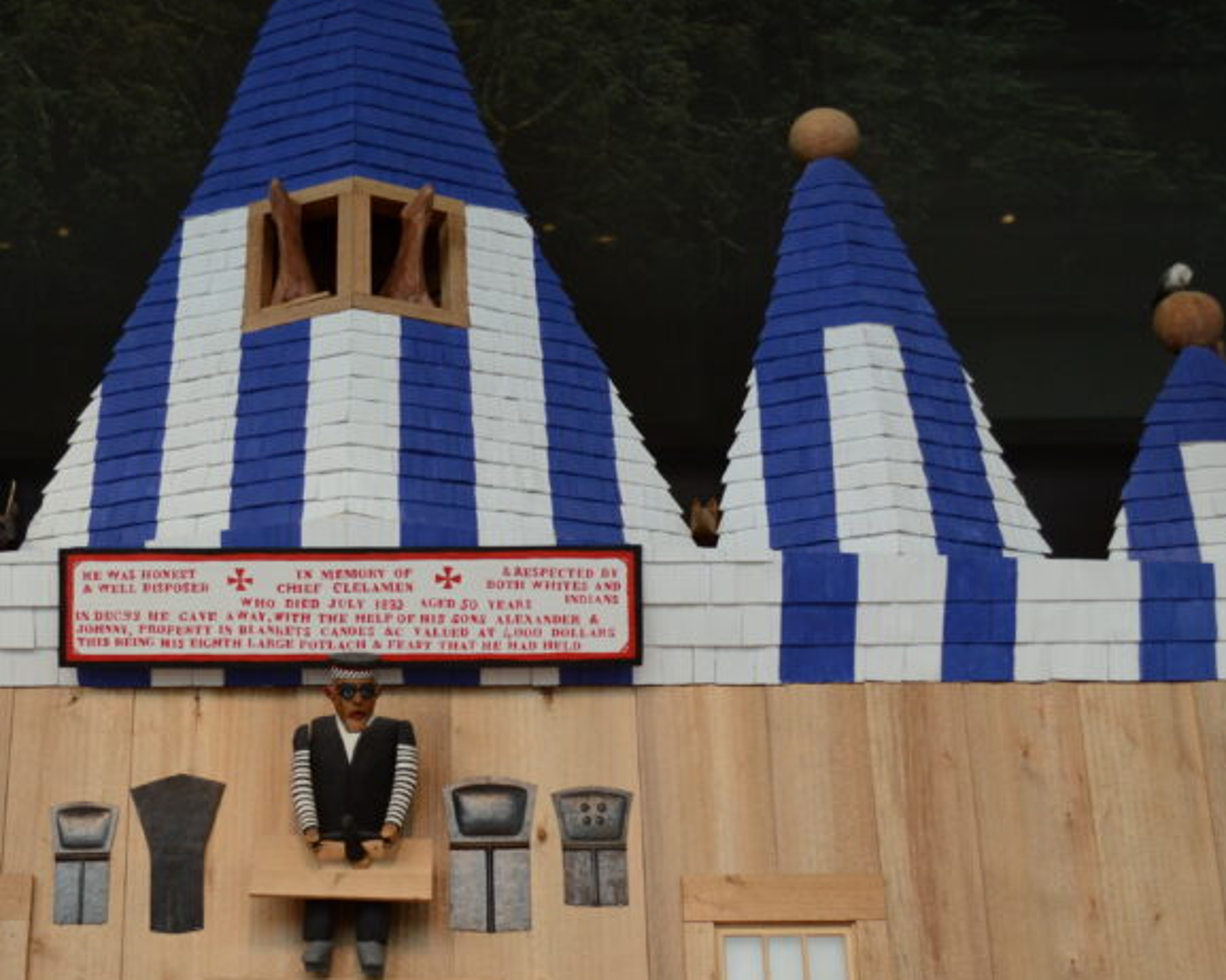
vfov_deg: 30.1
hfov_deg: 36.8
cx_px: 374
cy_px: 592
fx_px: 1813
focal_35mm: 50
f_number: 4.5
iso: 400
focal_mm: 20
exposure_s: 1/80
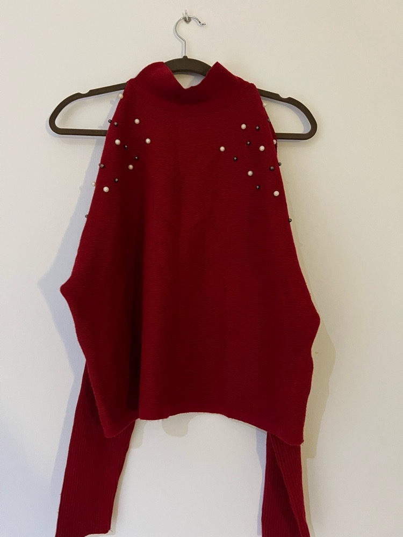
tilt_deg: +6.7
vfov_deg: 67.3
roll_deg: -0.5
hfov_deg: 53.1
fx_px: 404
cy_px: 268
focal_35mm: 26
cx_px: 202
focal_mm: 5.7
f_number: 1.5
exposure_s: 1/34
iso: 640
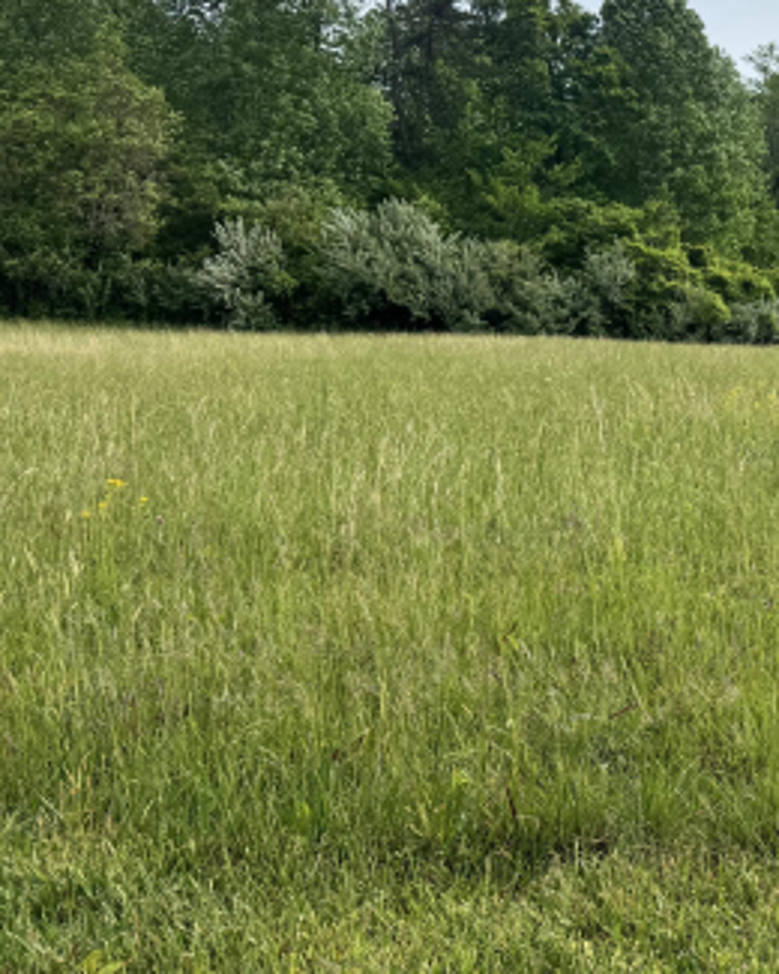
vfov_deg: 38.6
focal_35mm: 48
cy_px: 384
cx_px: 915
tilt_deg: +0.2
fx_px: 1383
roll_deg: +1.0
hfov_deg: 27.9
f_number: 1.78
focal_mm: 6.76
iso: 80
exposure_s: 1/4310
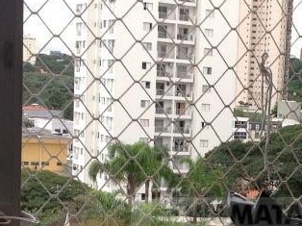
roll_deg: -3.1
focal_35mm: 114
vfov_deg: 12.8
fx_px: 994
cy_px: 225
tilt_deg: -8.2
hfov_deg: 17.0
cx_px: 275
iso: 50
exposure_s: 1/325
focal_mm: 4.28
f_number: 2.4
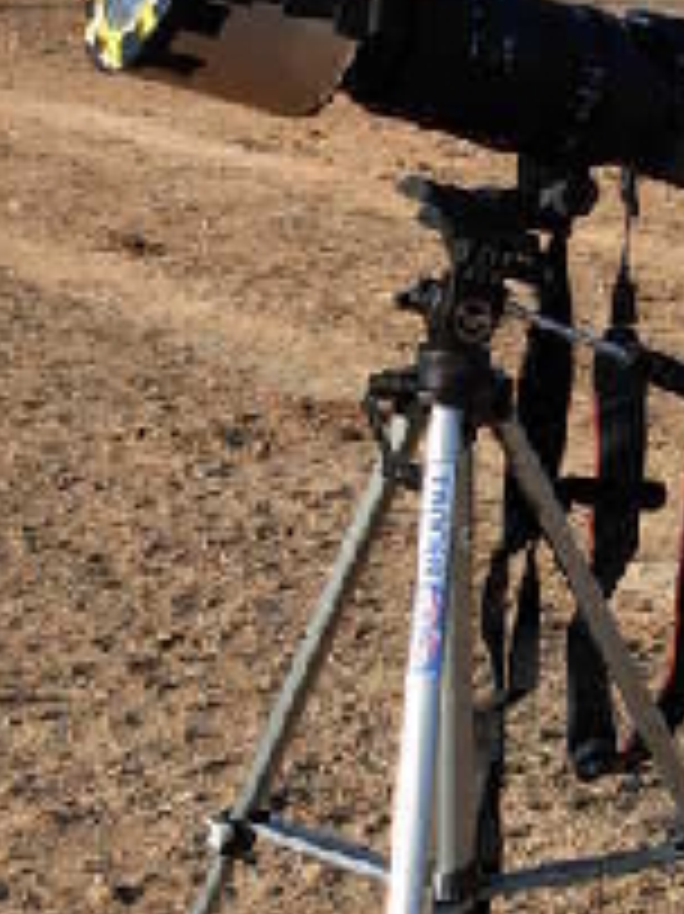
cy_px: 446
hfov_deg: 16.4
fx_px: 2374
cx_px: 454
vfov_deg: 21.8
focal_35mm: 90
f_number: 2.9
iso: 79
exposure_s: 1/192
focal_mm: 6.3
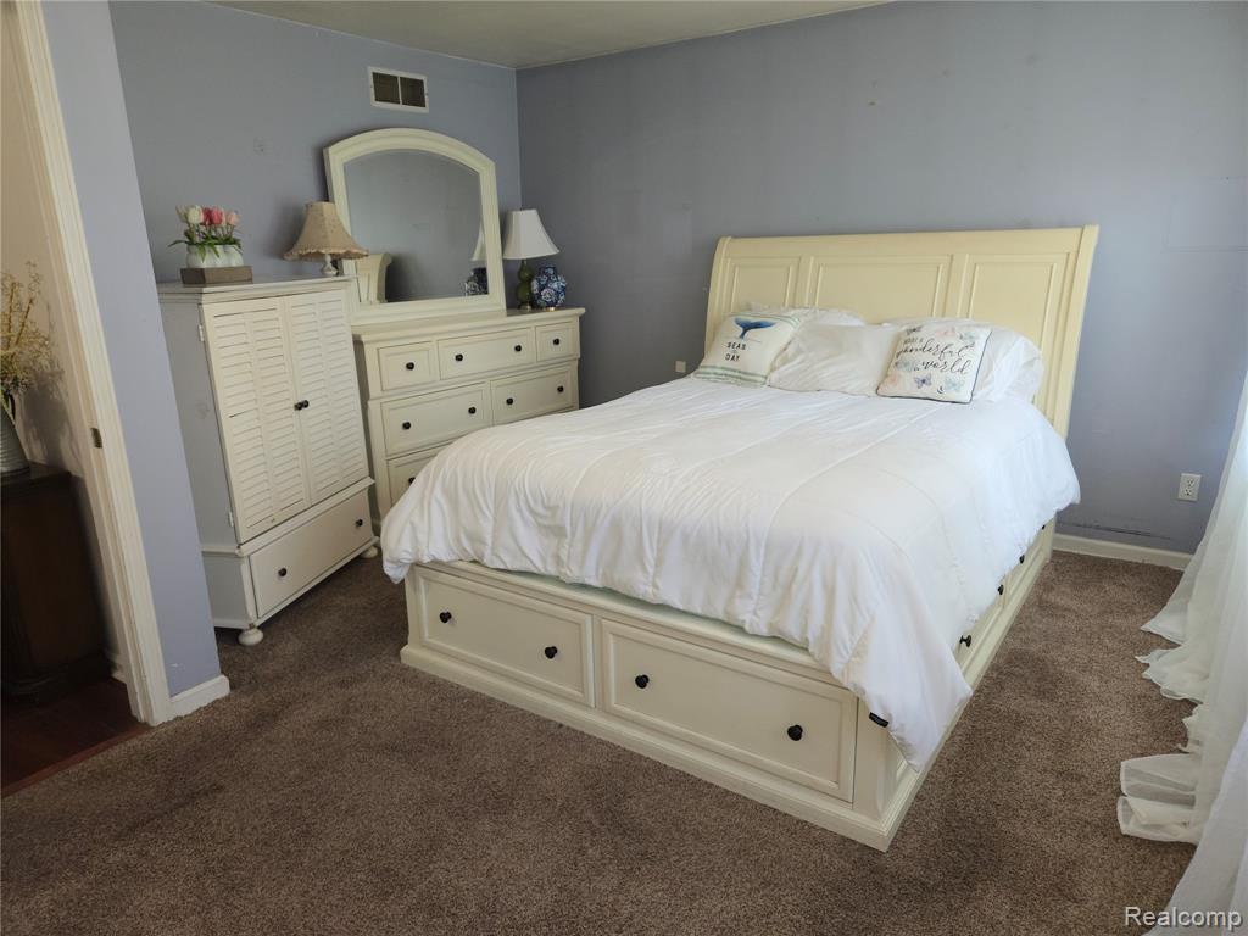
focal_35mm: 23
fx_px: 829
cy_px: 468
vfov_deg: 58.9
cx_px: 624
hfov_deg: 73.9
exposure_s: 1/40
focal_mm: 5.4
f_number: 1.8
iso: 100
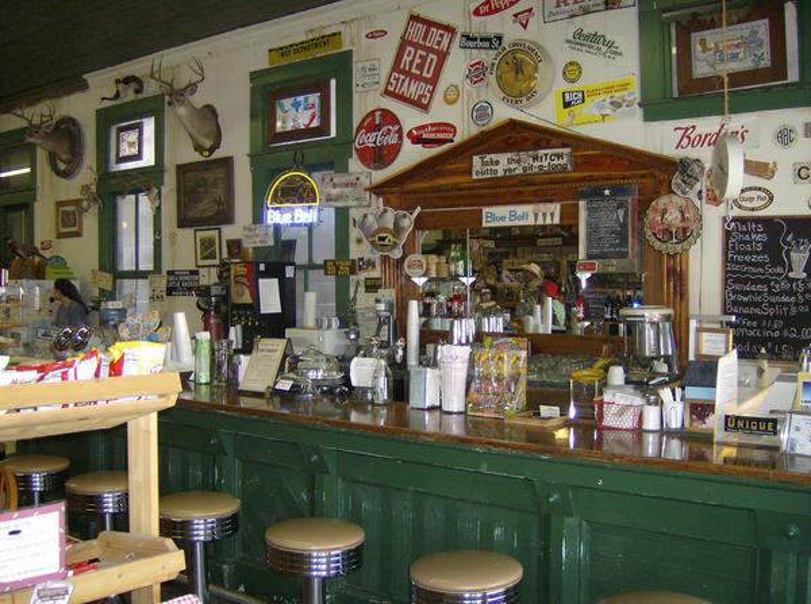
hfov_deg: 51.5
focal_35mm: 36
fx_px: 841
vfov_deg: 39.5
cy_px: 302
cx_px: 406
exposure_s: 1/60
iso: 200
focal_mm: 6
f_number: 2.8
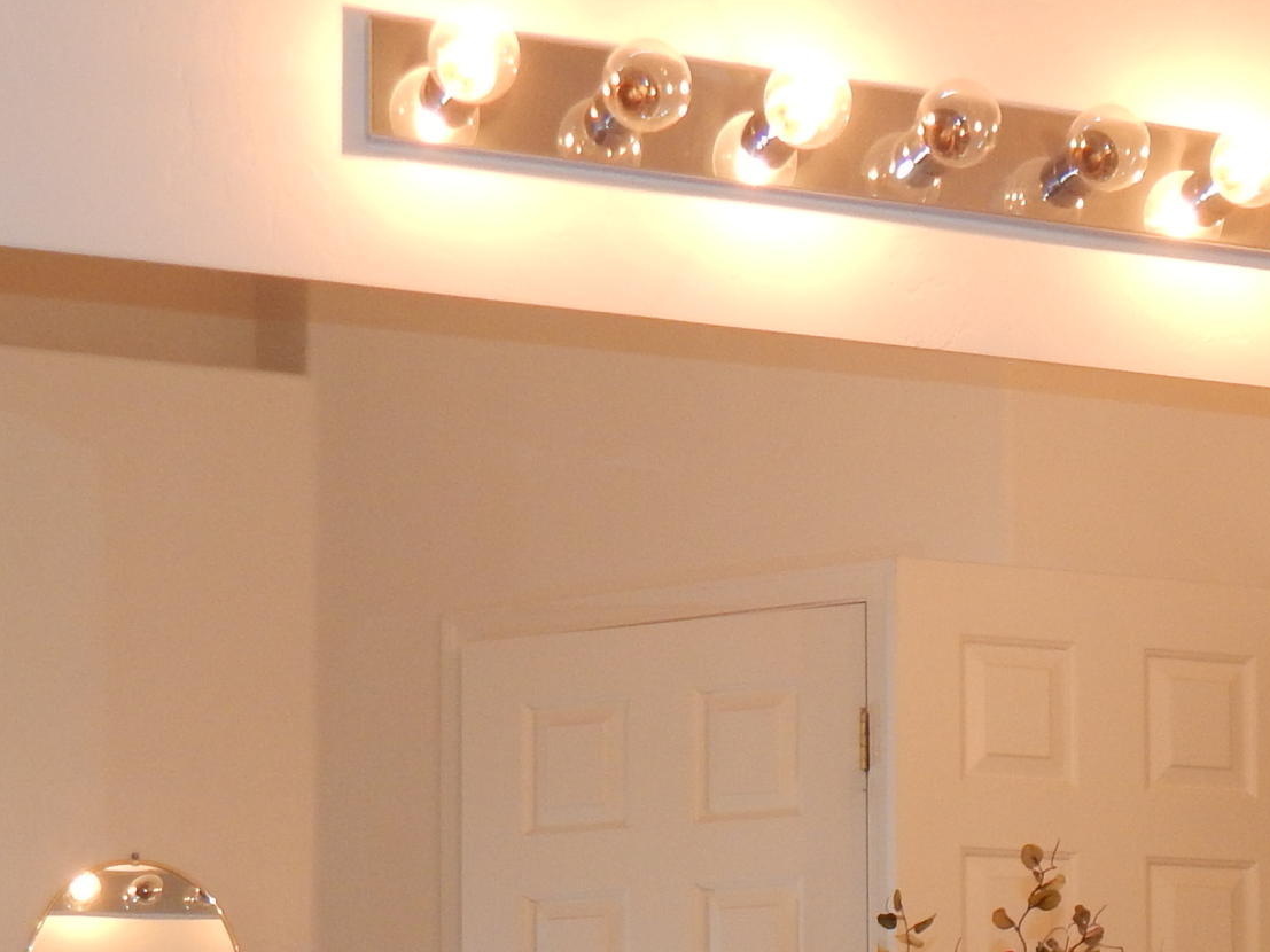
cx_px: 875
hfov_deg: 23.2
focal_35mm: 84
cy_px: 1224
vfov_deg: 16.6
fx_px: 3081
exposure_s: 1/30
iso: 200
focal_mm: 5.6
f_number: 3.2
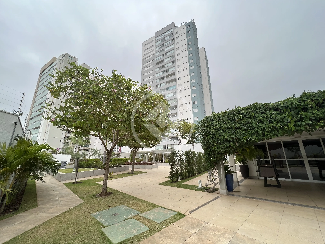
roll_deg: -0.2
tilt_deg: +15.9
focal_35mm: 13
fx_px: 122
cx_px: 162
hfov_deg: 106.2
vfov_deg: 89.9
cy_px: 122
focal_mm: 1.57
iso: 32
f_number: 1.8
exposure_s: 1/152
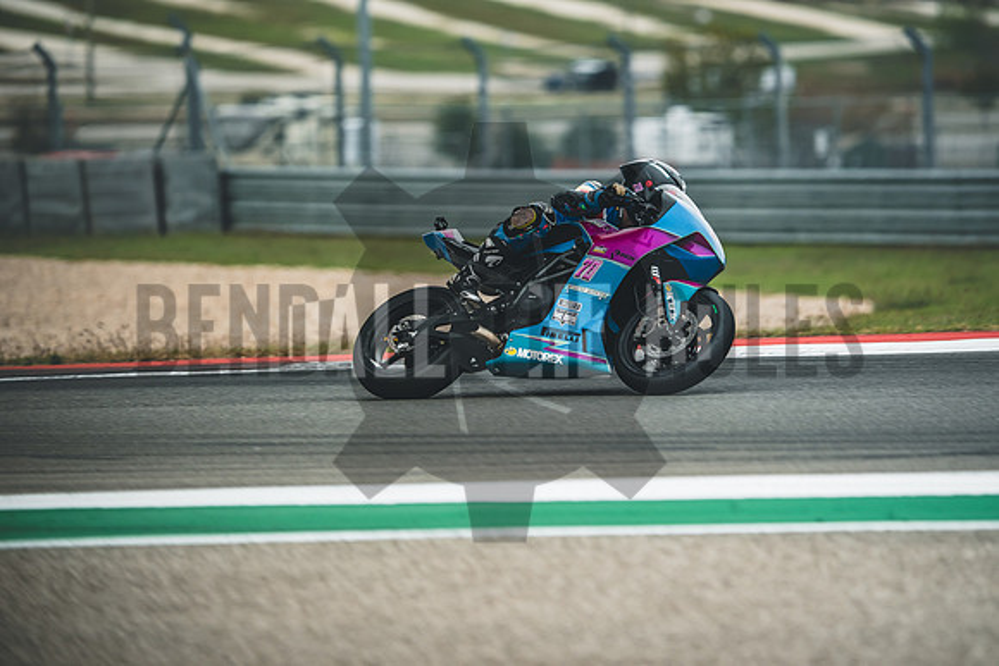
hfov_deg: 6.9
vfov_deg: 4.6
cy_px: 333
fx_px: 8327
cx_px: 500
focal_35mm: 300
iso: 320
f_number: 2
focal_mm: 200
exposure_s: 1/1600
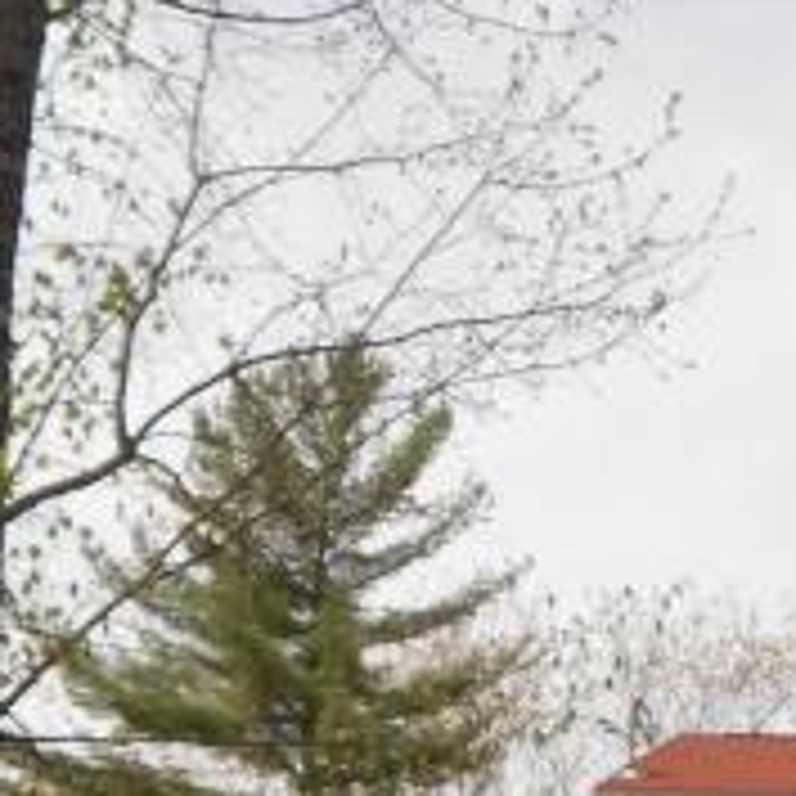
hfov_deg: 15.4
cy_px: 953
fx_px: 2784
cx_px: 1088
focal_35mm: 107
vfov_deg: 15.7
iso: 80
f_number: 3.9
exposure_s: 1/640
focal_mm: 6.7
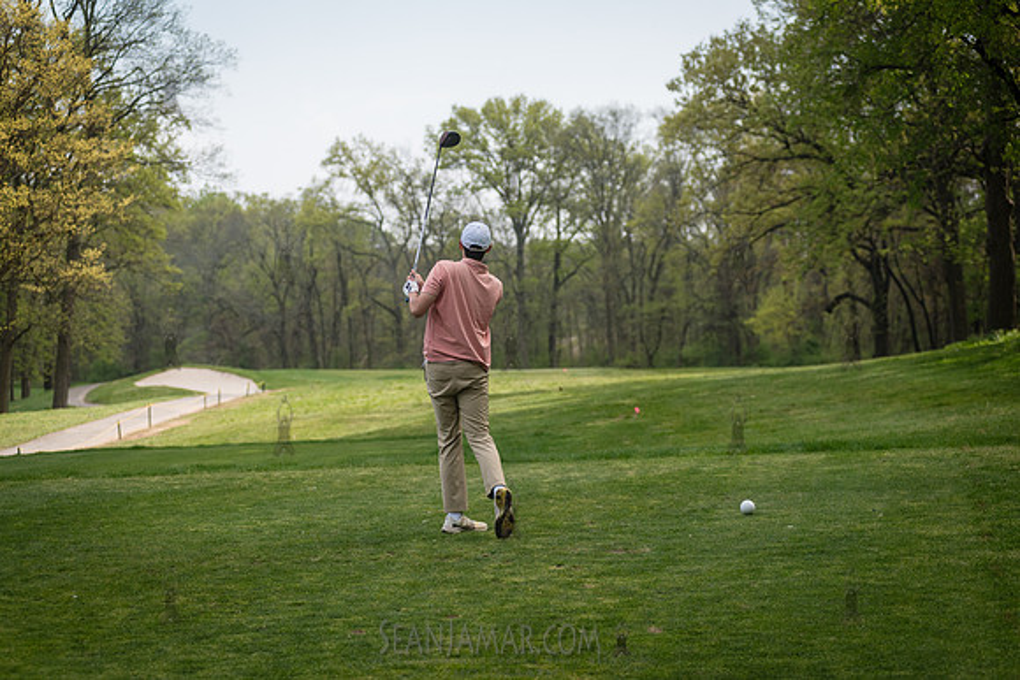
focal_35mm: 86
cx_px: 510
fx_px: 2437
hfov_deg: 23.6
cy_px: 340
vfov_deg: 15.9
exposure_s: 1/2000
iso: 400
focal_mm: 86
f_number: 3.5
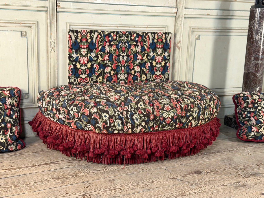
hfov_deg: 39.7
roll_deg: -2.2
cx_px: 132
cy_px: 99
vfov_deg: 30.3
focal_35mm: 48
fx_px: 366
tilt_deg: -11.3
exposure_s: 1/50
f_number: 1.78
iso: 250
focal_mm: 6.76
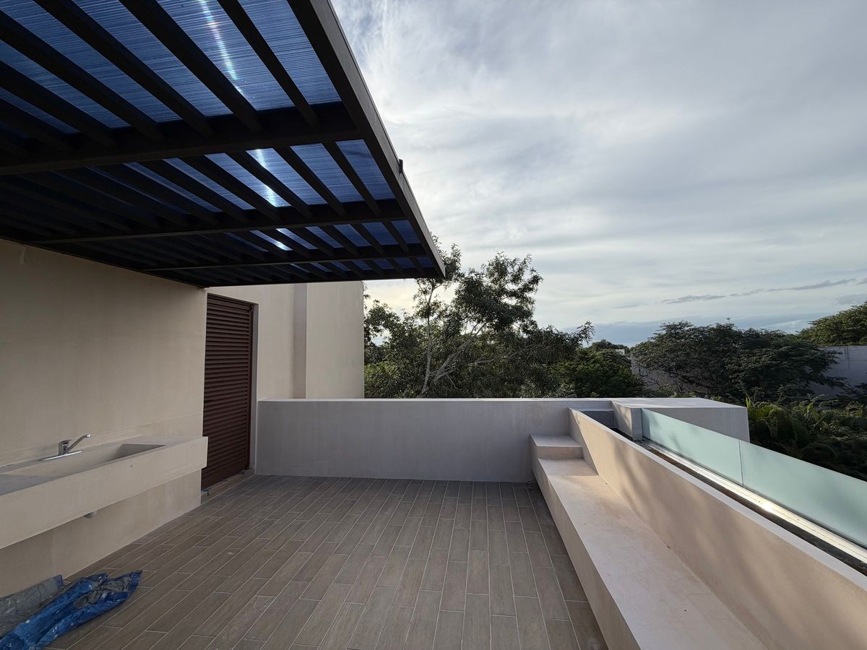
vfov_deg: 85.7
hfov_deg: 102.1
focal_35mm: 14
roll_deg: +1.4
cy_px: 325
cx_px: 434
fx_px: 351
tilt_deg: +5.8
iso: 20
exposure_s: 1/820
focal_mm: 2.22
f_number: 2.2
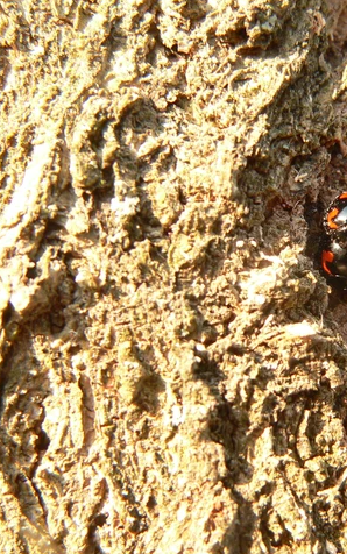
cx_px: 299
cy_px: 276
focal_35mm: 104
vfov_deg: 20.0
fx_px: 1572
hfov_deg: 12.5
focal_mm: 12.1
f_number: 4
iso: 100
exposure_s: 1/100
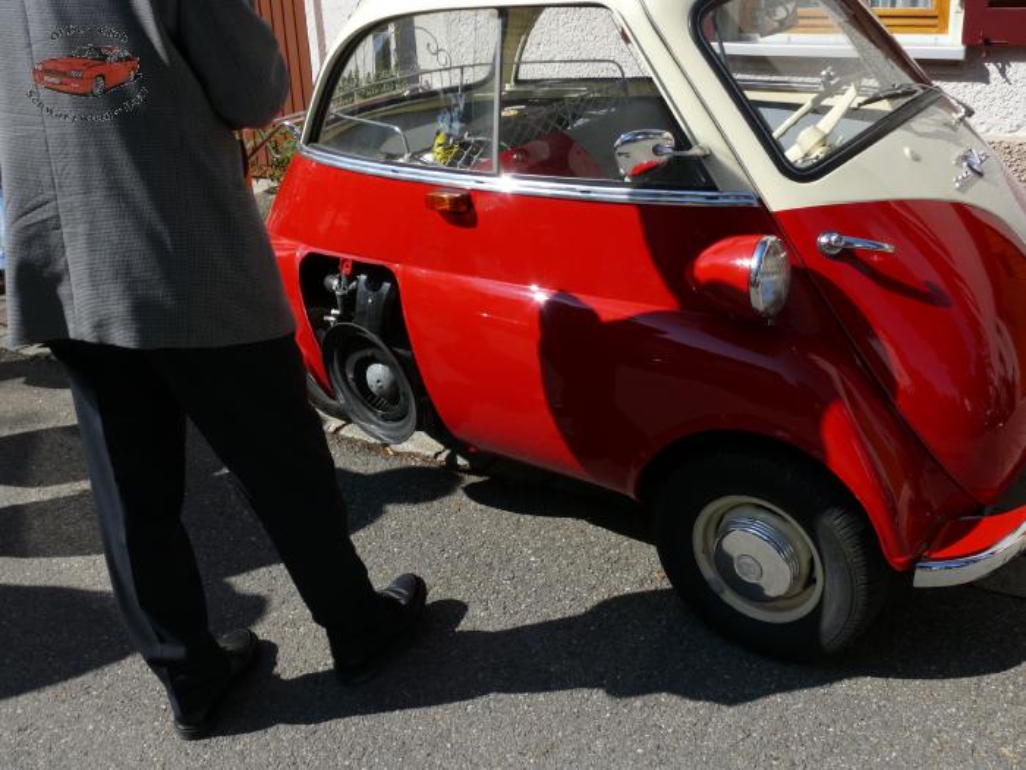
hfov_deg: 52.6
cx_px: 513
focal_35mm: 35
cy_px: 385
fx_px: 1037
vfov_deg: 40.7
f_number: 5.6
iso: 100
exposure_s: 1/400
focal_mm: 7.4
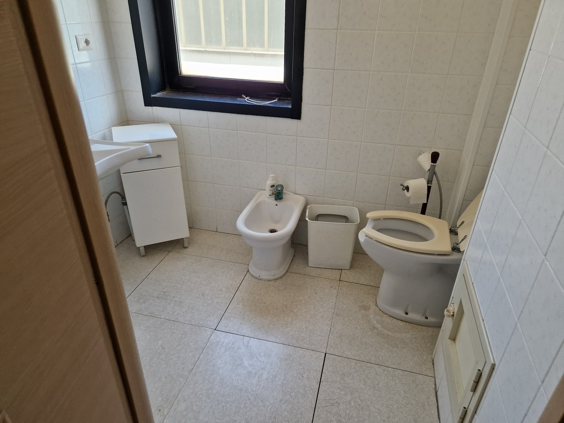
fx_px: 375
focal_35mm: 23
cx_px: 282
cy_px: 212
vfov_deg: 58.9
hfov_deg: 73.9
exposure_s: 1/100
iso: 160
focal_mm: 5.4
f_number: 1.8
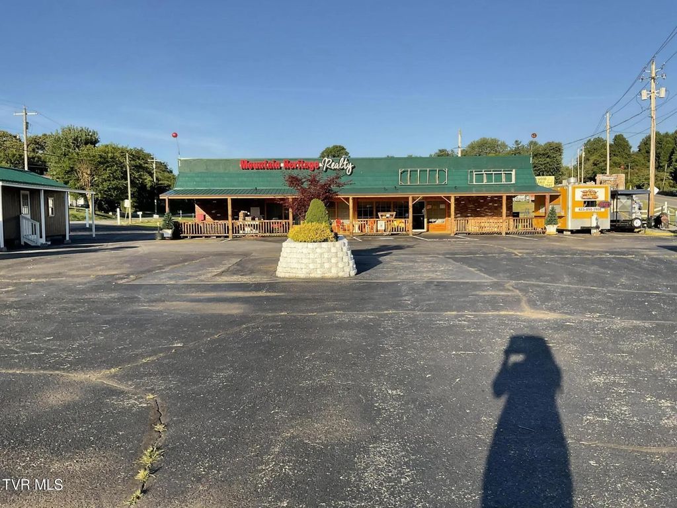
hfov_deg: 61.7
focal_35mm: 29
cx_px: 338
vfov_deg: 48.2
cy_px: 254
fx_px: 567
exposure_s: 1/1195
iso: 16
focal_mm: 3
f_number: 1.8
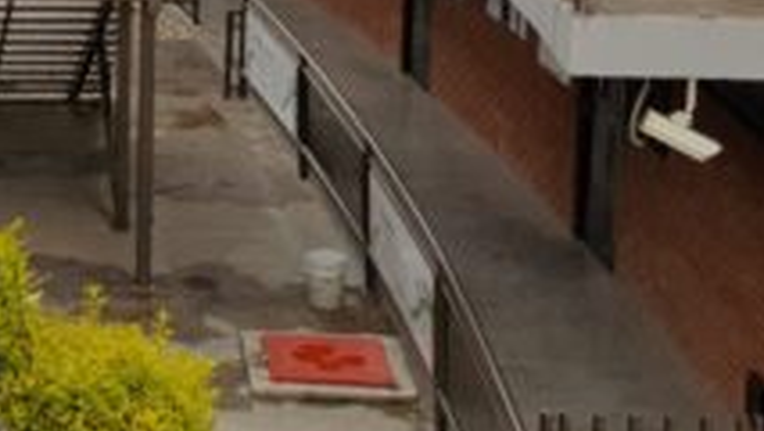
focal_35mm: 102
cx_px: 97
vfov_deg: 11.6
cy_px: -133
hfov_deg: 20.6
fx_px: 2067
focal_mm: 4.2
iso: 40
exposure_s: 1/1224
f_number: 1.7
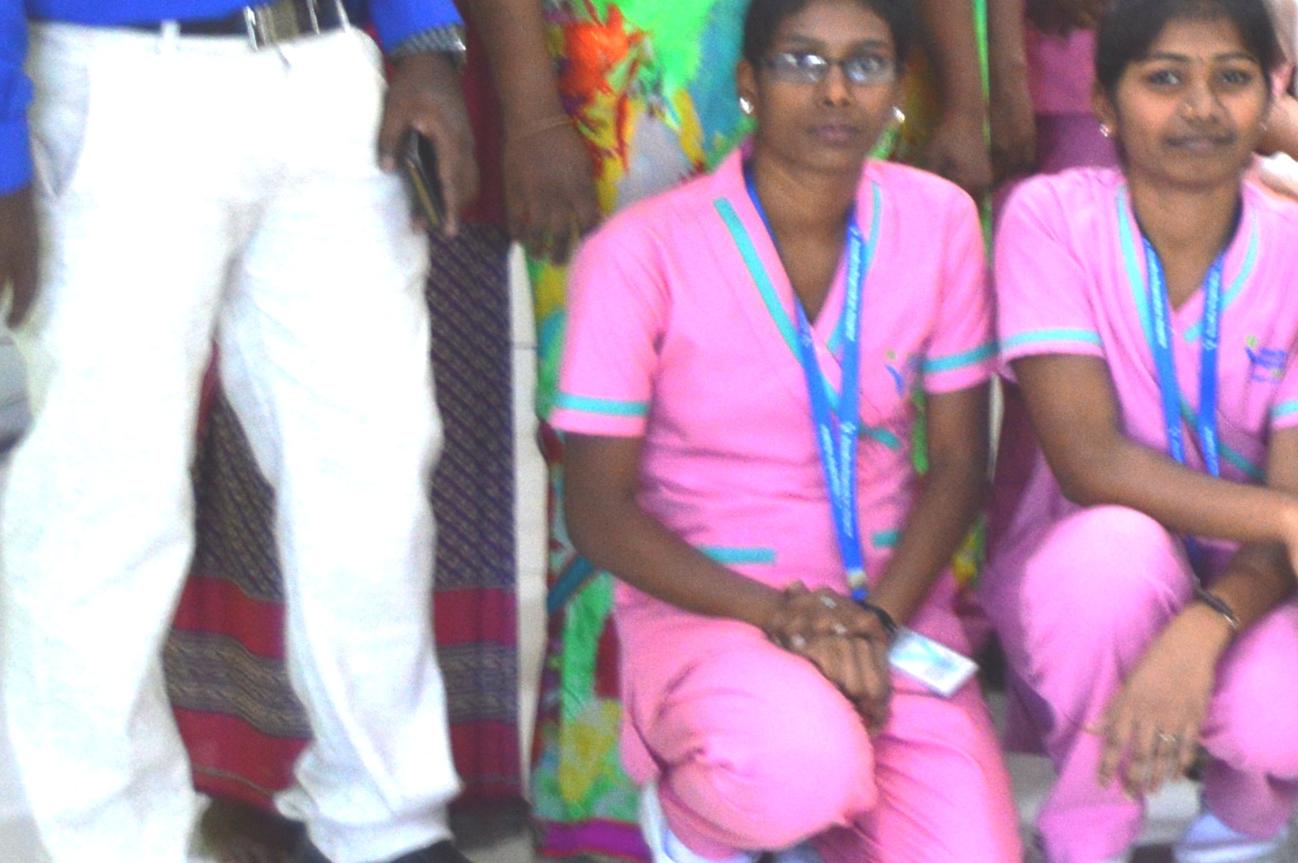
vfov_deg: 10.0
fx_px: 4715
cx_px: 2399
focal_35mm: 131
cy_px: -526
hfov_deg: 13.8
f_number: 3.8
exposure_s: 1/60
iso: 450
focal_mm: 23
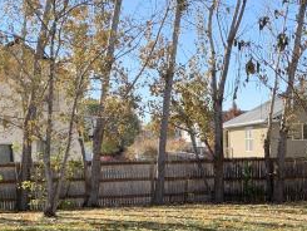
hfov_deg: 28.2
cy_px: 201
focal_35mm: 68
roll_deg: +2.2
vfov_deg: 21.2
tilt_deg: -5.1
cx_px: 224
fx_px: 603
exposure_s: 1/732
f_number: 1.8
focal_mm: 4.25
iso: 25
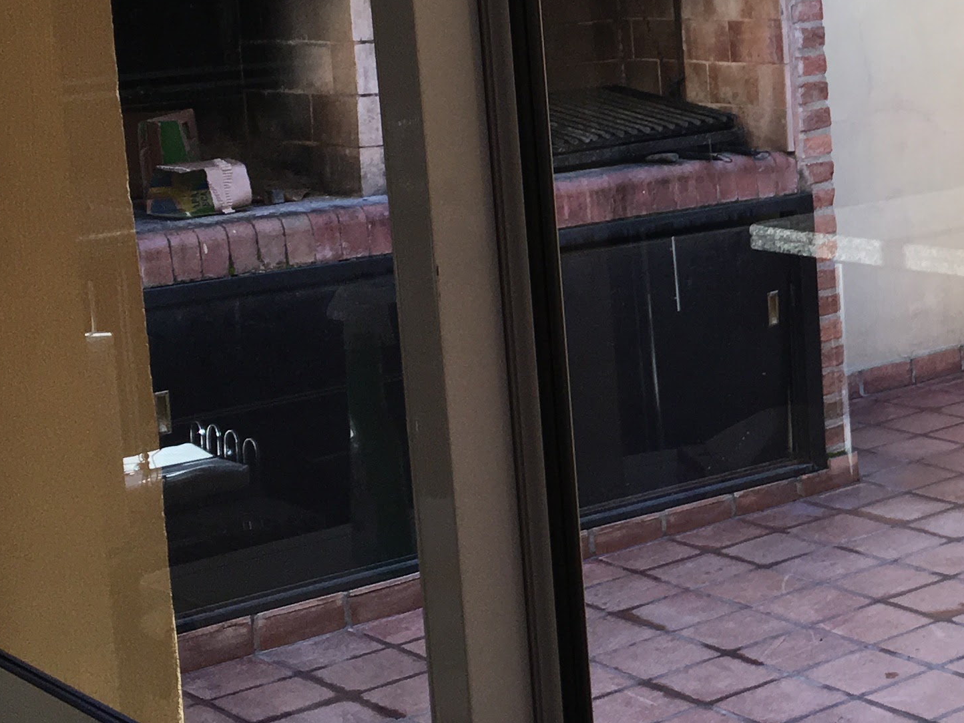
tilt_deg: -6.2
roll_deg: +1.0
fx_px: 2256
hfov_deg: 22.9
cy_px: 200
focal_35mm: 81
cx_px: 1018
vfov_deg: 18.1
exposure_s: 1/100
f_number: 2.2
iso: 40
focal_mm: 4.15
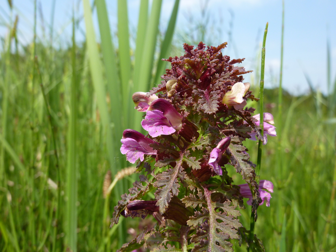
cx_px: 168
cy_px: 126
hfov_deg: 61.7
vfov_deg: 48.2
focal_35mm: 29
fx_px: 281
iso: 80
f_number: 4
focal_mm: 4.7
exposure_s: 1/400
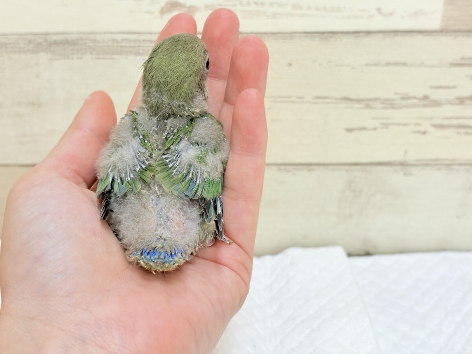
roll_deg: +0.4
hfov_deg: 36.8
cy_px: 177
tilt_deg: -21.4
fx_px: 709
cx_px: 236
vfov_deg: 28.0
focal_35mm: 52
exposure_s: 1/50
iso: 64
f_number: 1.6
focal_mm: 5.96
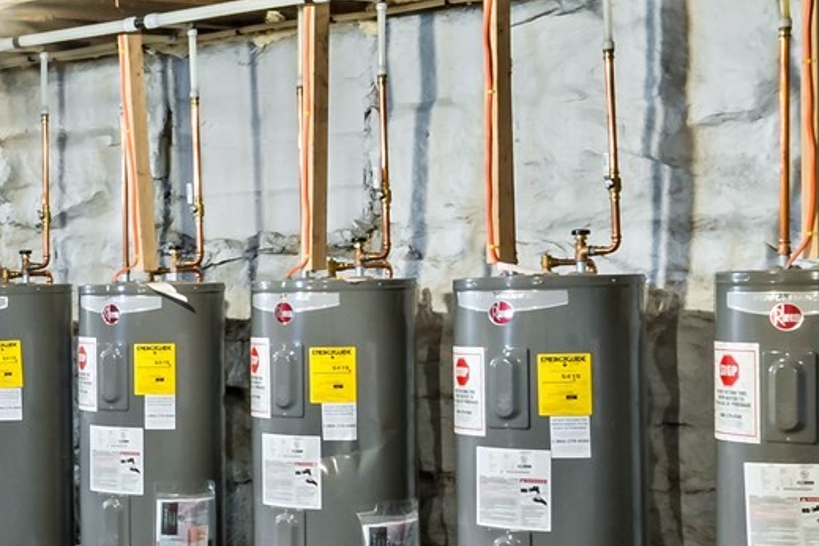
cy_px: 284
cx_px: -623
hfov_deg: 20.1
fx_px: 1706
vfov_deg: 18.2
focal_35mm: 75
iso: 640
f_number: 22
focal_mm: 19
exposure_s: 1.6
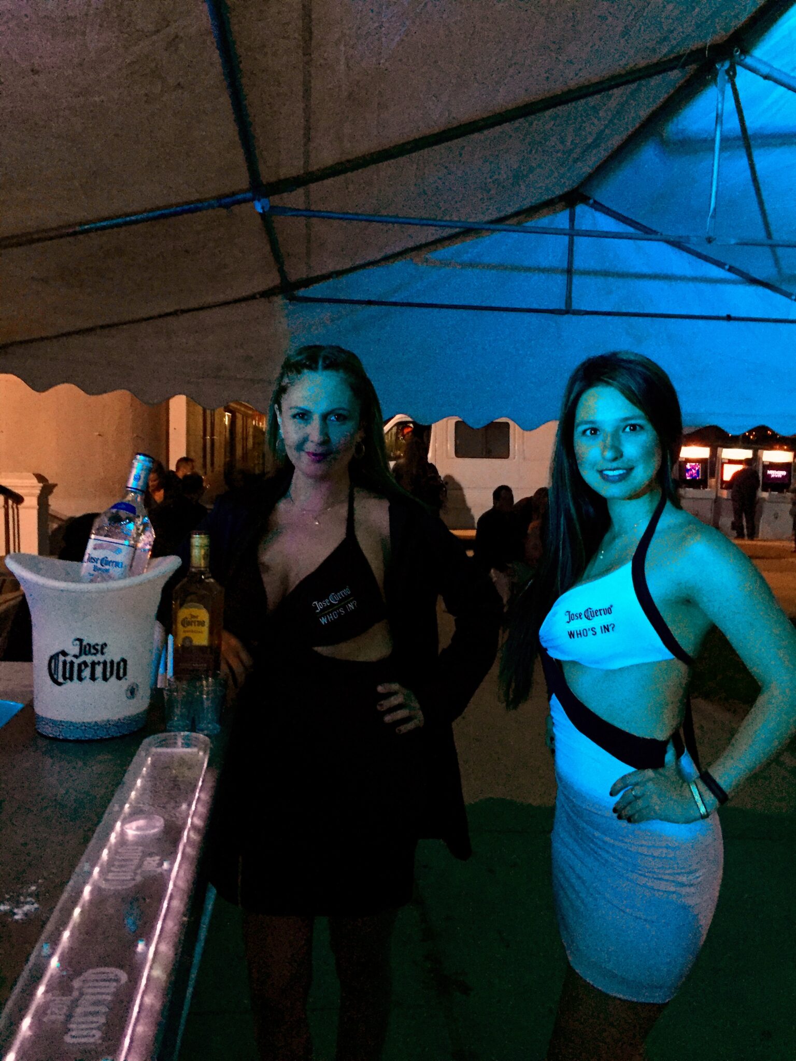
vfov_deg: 61.7
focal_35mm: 29
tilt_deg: -5.4
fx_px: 889
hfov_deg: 48.2
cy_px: 530
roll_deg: -2.1
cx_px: 398
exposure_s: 1/17
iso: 500
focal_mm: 4.15
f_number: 2.2
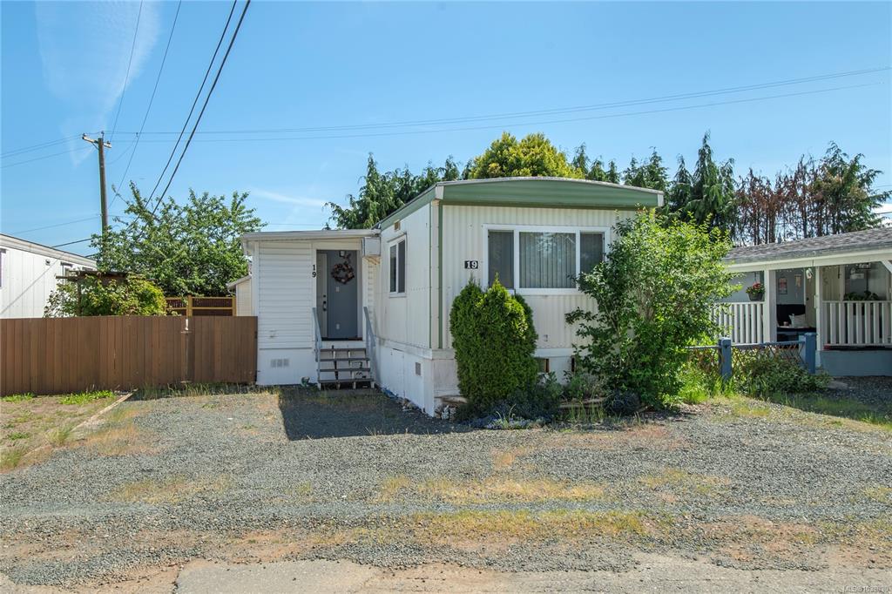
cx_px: 446
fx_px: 669
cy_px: 297
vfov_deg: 47.9
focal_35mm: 27
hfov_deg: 67.4
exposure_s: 1/250
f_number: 11
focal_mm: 18
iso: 200
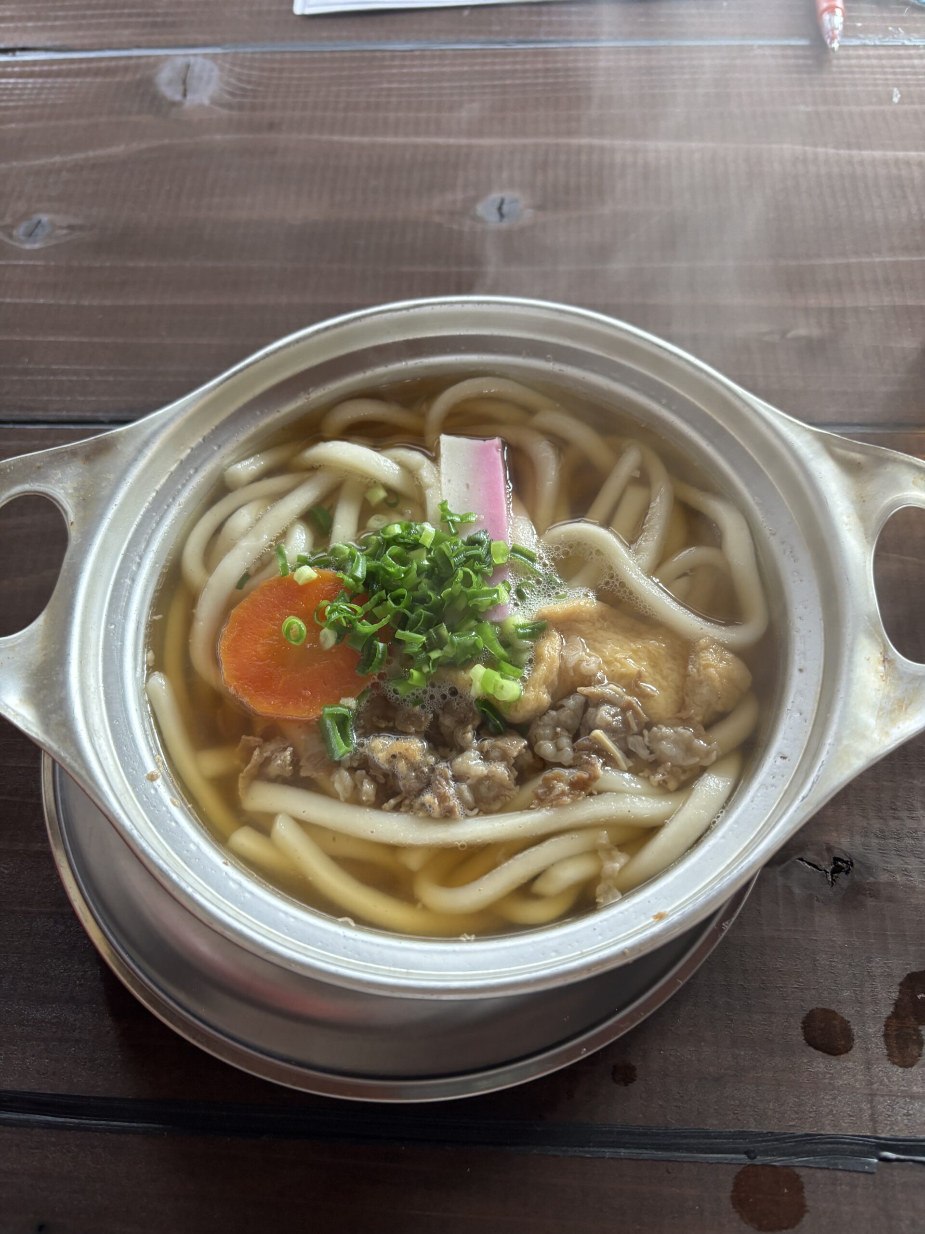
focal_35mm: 26
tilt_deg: -62.5
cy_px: 617
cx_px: 462
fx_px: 926
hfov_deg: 53.1
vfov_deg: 67.3
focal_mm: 5.96
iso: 125
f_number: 1.6
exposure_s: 1/64
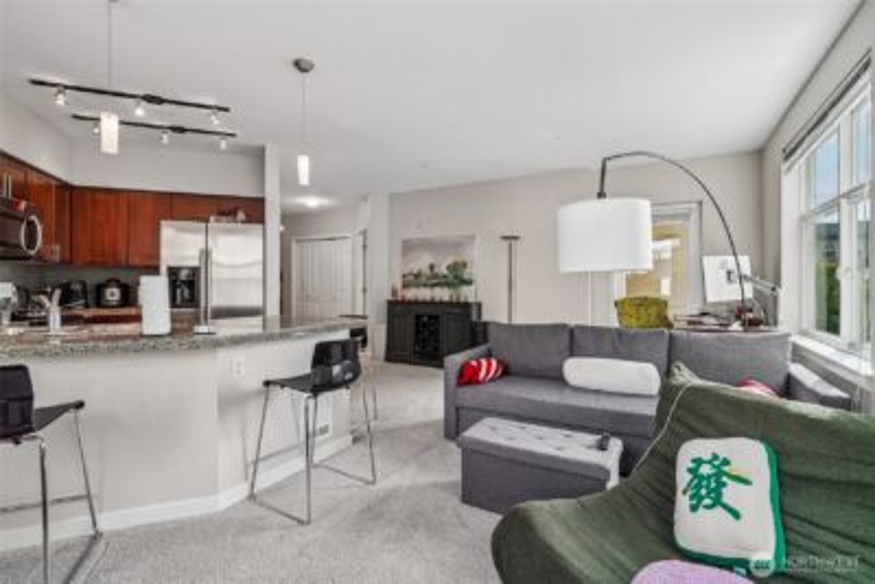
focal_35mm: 16
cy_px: 292
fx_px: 389
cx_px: 438
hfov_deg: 96.7
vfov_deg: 73.8
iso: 1600
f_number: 8
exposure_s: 1/50
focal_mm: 16
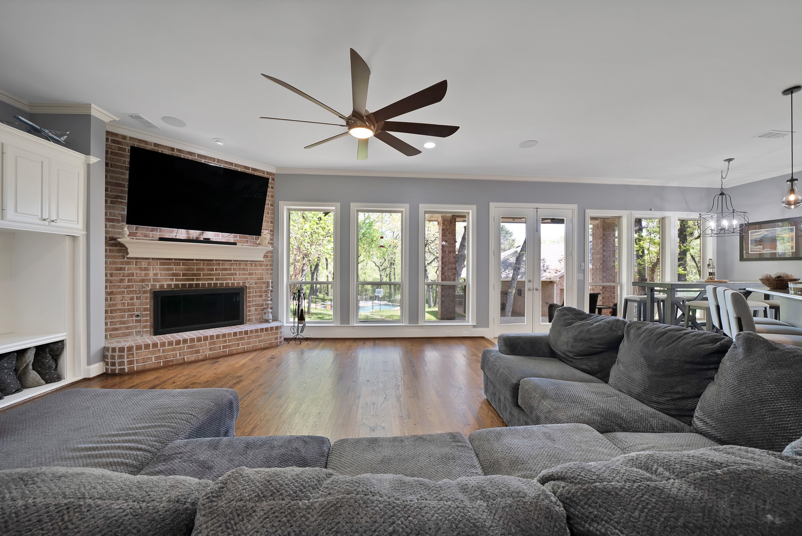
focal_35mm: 12
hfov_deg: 112.6
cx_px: 401
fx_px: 268
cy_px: 268
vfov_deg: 90.1
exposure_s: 1/10
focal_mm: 12
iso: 640
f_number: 9
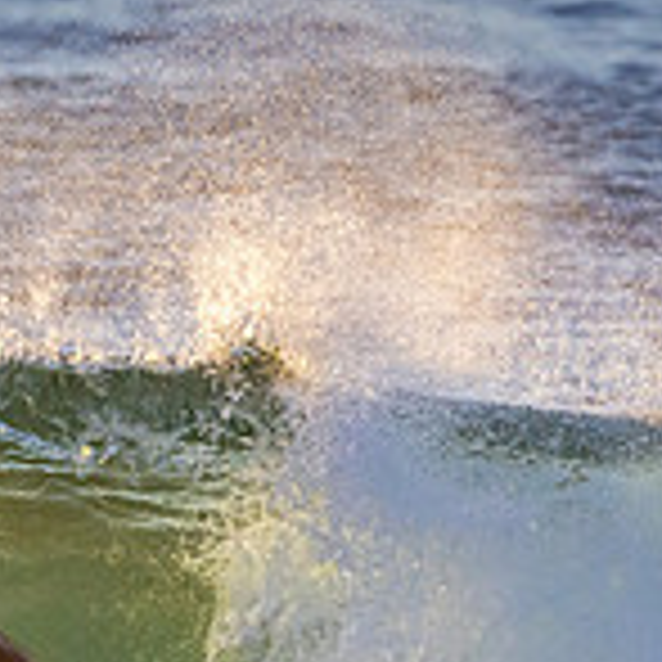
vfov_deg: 0.7
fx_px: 54589
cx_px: -50
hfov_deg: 0.7
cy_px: 849
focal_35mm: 2523
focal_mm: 500
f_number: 5.6
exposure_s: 1/2000
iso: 1100
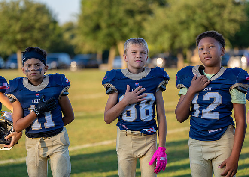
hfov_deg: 15.6
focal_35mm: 128
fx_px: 907
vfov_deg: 11.2
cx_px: 130
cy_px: 87
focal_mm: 118
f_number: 2.8
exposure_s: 1/1250
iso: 250
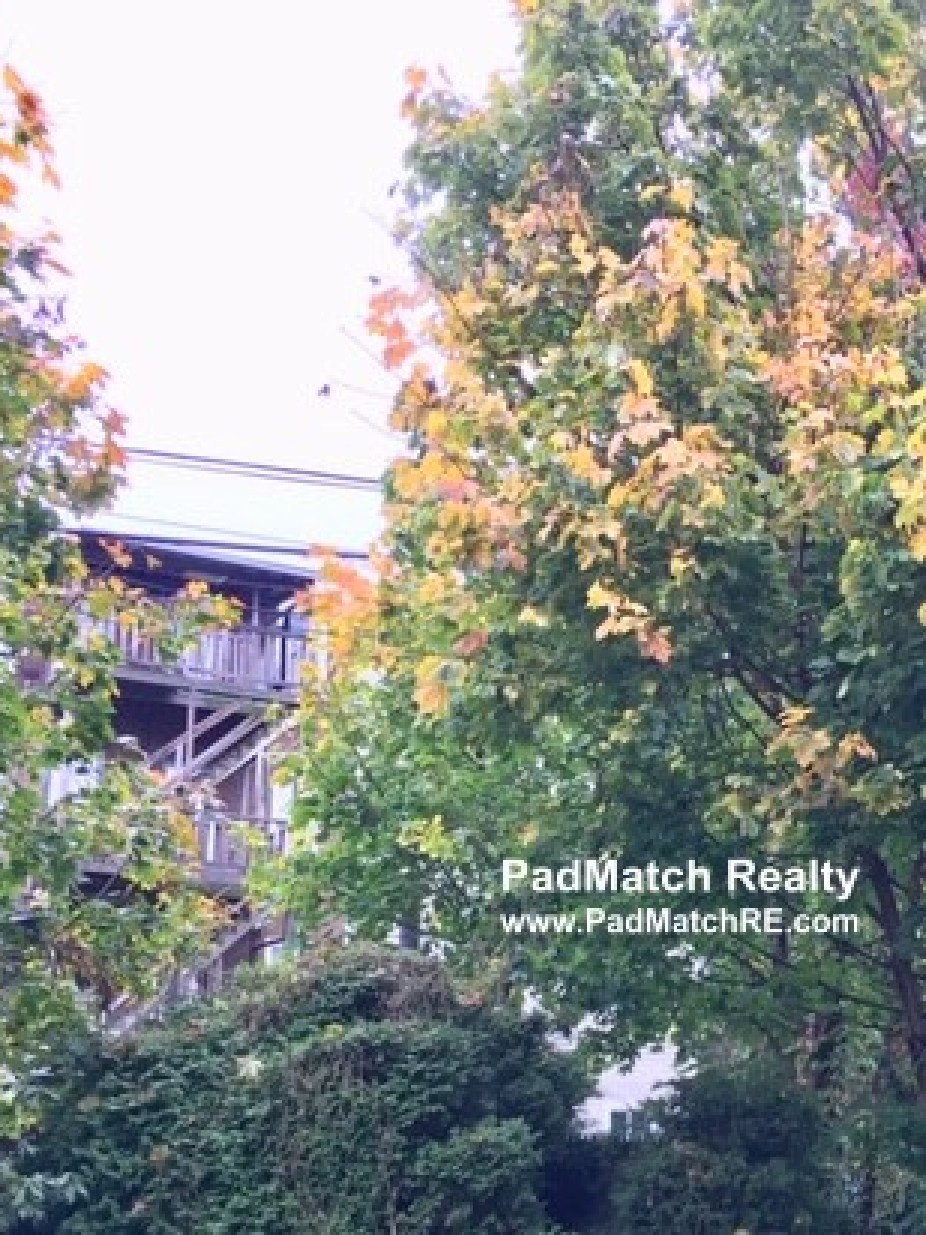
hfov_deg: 31.7
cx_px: 680
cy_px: 911
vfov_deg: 41.0
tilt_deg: +8.8
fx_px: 1605
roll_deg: +0.1
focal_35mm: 45
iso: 32
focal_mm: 4.15
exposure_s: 1/120
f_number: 2.2
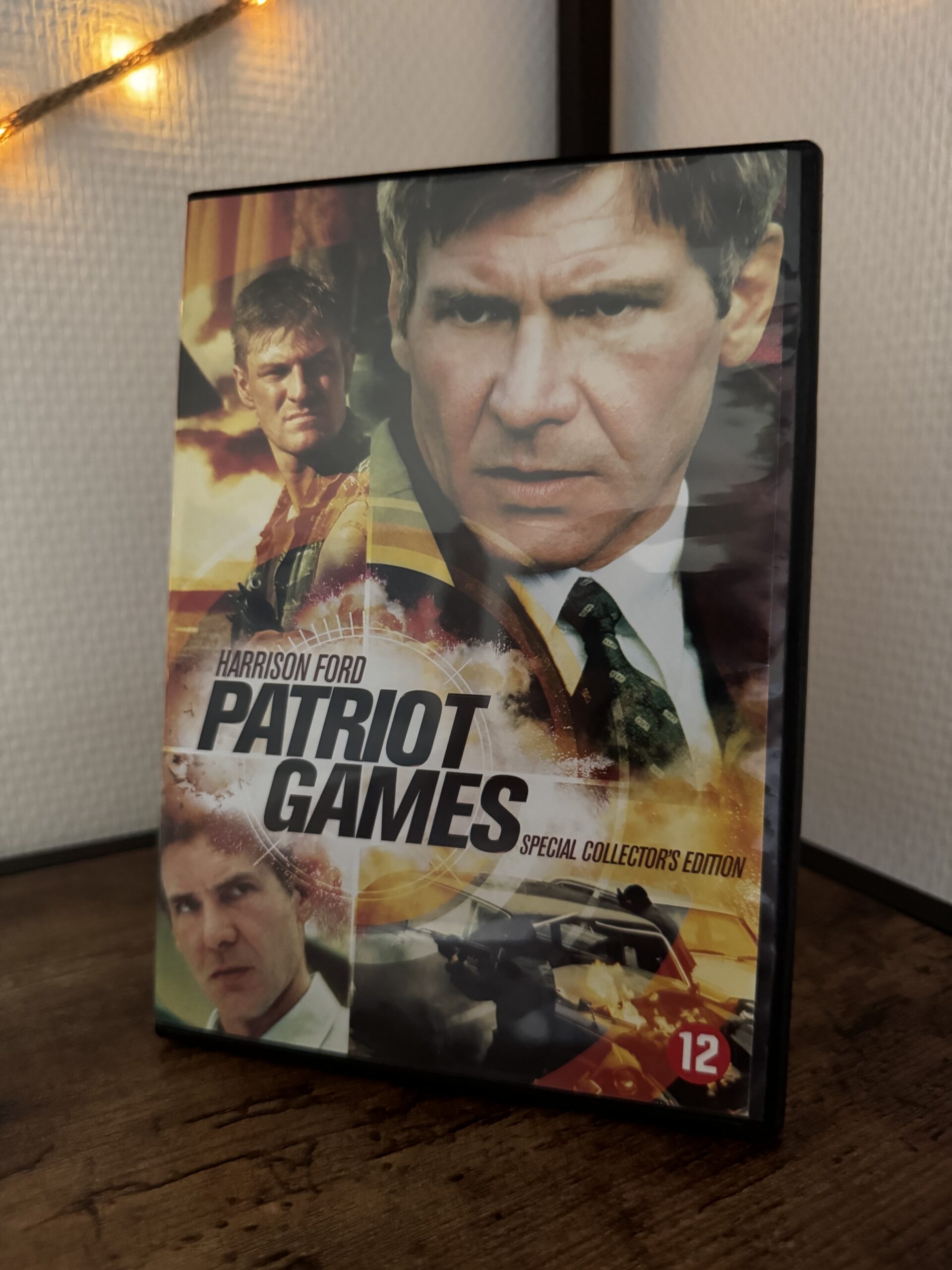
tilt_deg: -9.6
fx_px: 880
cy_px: 635
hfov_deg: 56.8
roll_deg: +0.7
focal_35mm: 24
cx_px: 476
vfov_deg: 71.6
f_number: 1.78
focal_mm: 6.76
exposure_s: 1/35
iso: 1000
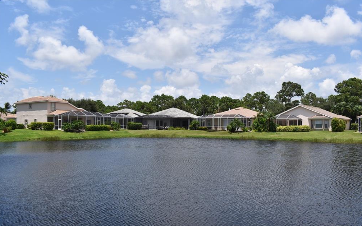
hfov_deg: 66.5
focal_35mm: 28
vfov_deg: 44.5
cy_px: 121
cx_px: 182
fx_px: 276
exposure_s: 1/320
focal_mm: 18
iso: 100
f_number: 9
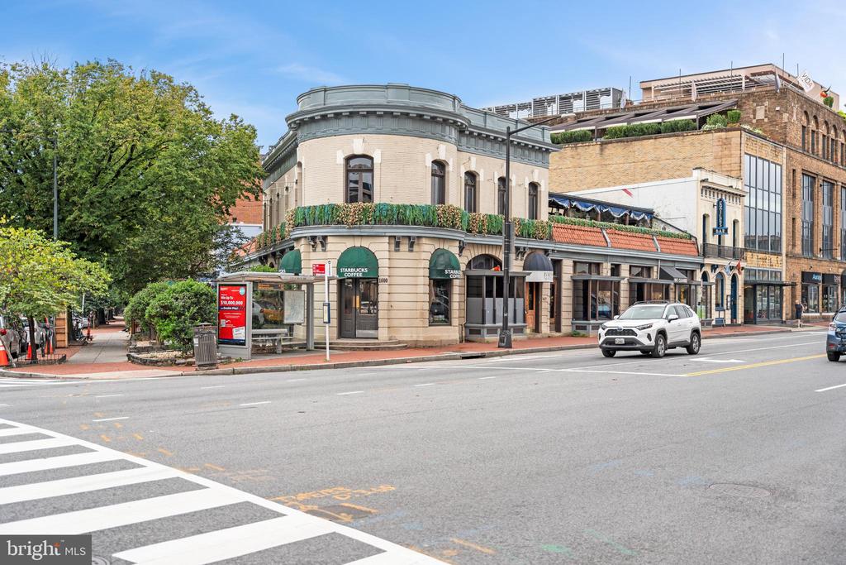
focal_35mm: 41
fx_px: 973
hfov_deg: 47.0
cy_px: 282
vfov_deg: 32.3
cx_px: 423
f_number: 2.8
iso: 100
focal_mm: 41.4
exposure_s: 1/1000
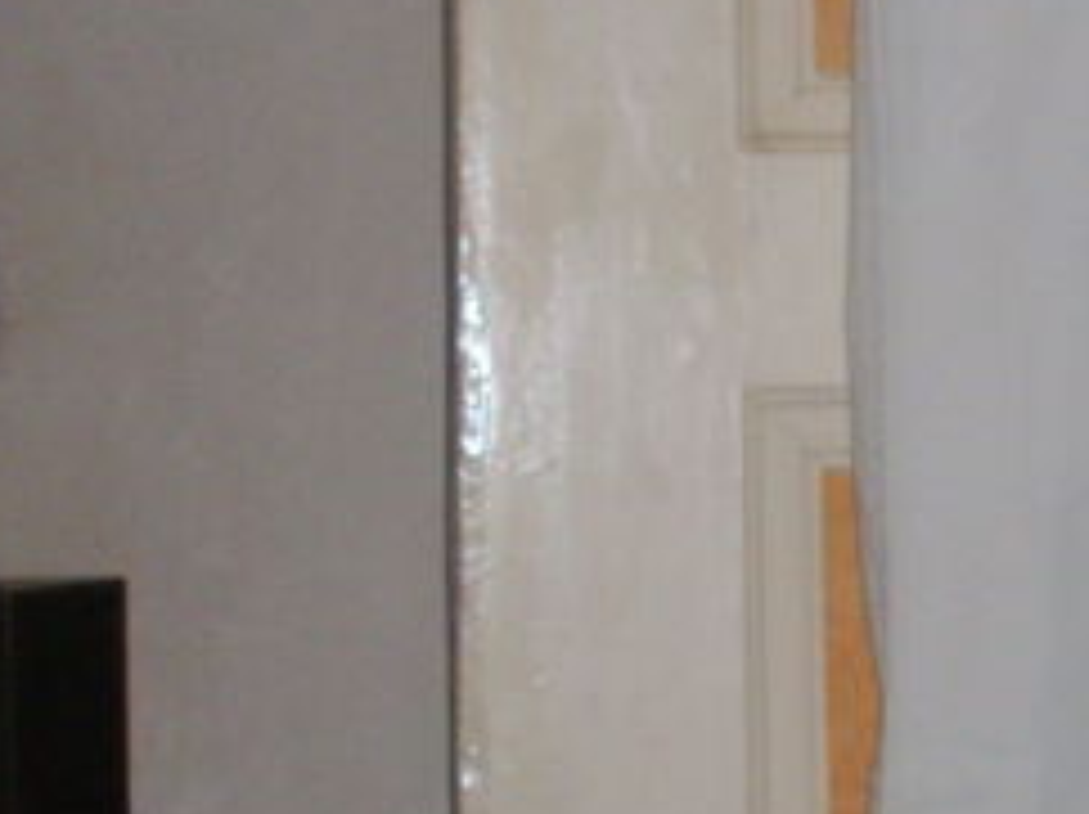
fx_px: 4809
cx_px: 1480
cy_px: 364
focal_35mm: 153
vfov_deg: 9.7
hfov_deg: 12.5
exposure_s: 1/50
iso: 160
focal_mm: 6.2
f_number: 2.8
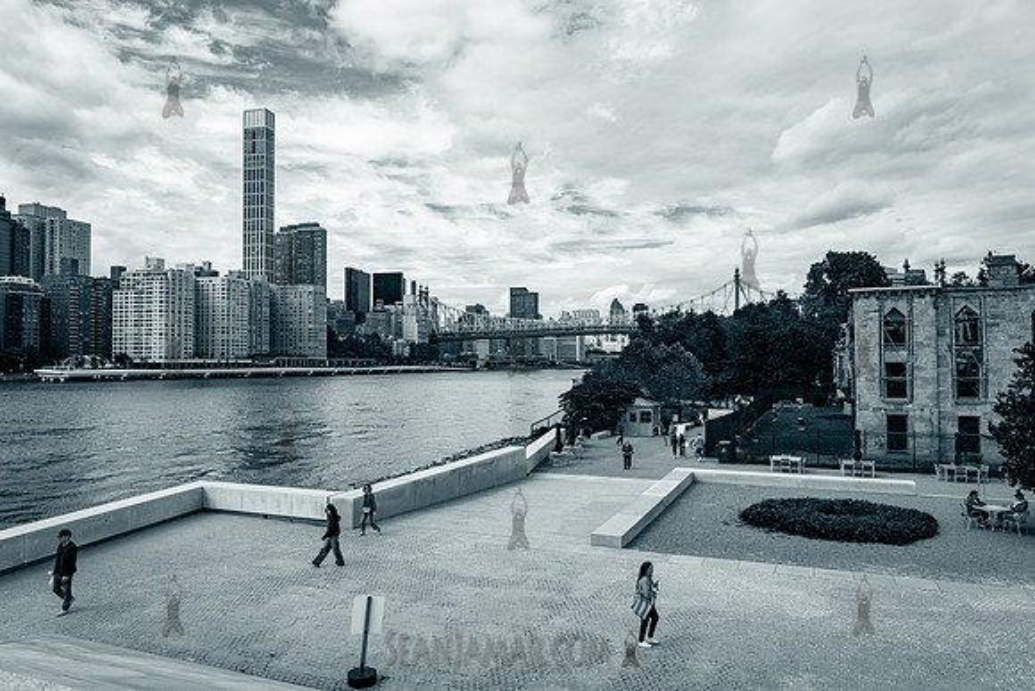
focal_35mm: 25
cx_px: 518
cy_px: 346
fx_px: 706
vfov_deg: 52.1
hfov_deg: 72.5
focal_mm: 24
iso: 200
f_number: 4.5
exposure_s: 1/1600
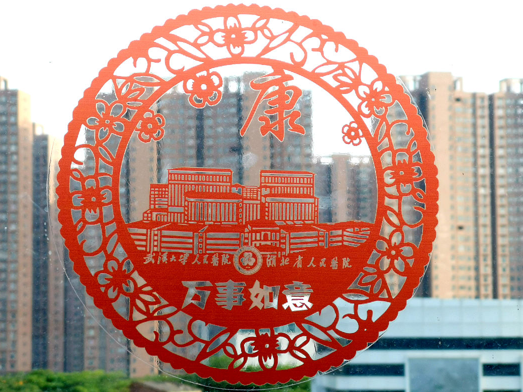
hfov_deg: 18.0
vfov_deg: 13.6
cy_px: 221
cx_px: 237
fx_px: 1646
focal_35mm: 109
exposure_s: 1/192
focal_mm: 7.48
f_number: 2.4
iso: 50
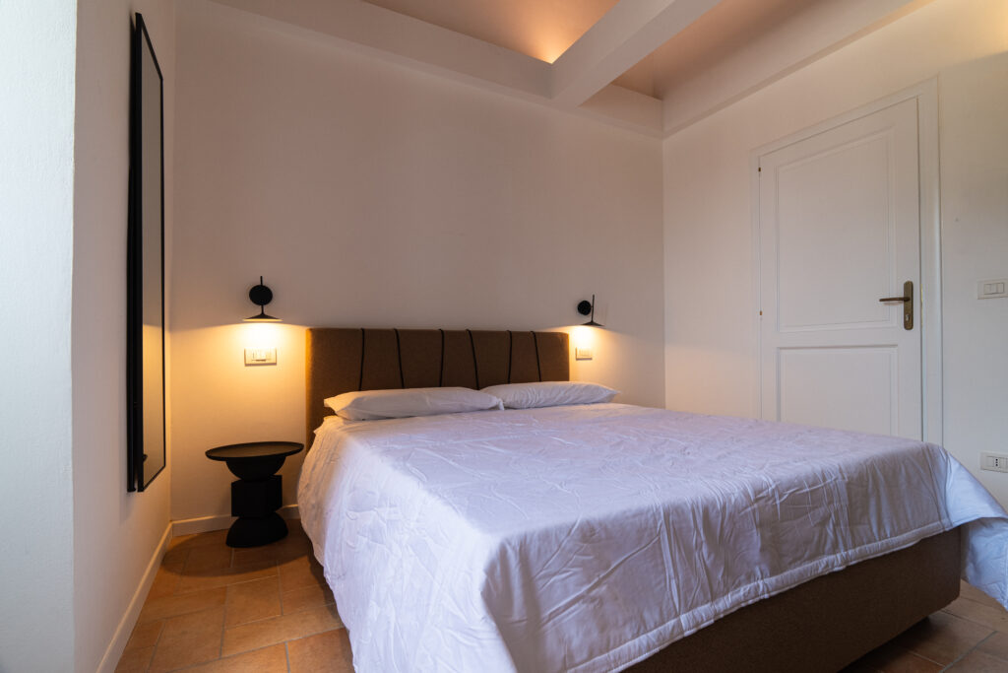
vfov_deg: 73.8
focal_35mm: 16
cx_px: 504
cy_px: 336
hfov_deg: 96.7
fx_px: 448
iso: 400
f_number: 8
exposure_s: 1/60
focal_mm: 16
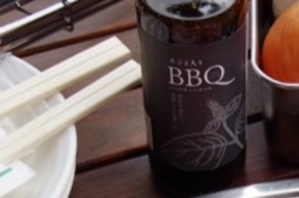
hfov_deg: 15.4
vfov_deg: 10.1
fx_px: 1086
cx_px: 298
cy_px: 303
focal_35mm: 131
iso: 400
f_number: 4
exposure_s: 1/160
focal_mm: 21
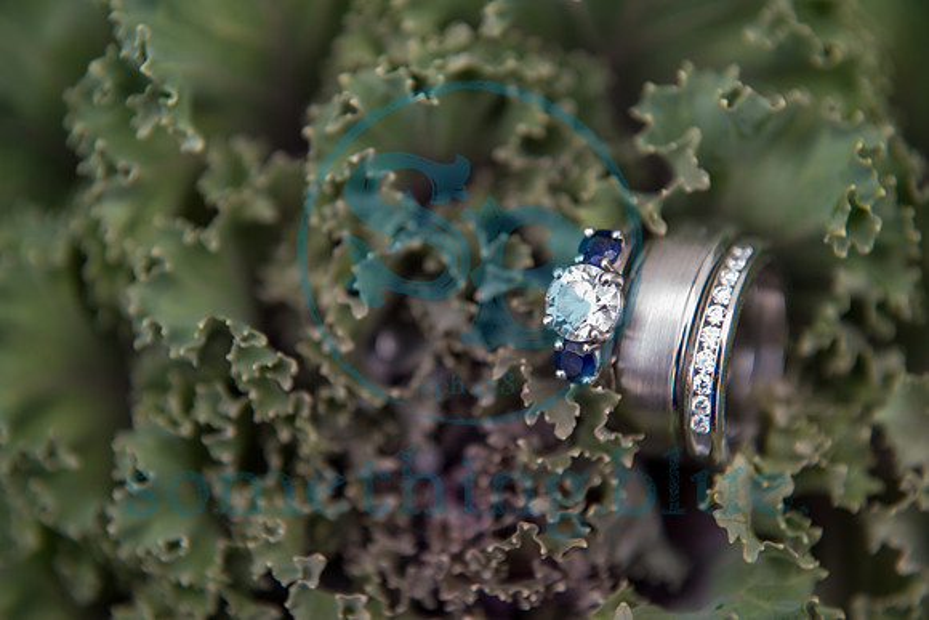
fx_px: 1807
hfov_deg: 28.8
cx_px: 464
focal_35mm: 70
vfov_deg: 19.5
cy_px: 310
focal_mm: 70
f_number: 4.5
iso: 1000
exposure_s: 1/160
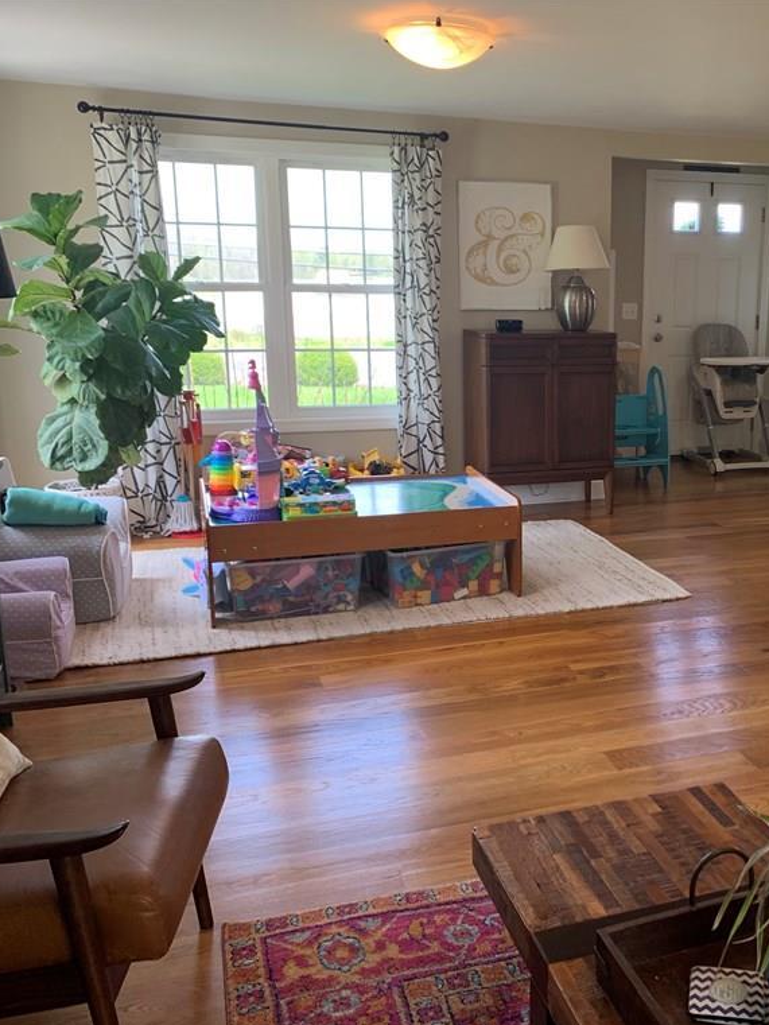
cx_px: 603
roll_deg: -1.1
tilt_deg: -11.5
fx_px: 1036
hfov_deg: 39.3
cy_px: 515
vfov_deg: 52.6
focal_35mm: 35
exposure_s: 1/60
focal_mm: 4.25
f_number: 1.8
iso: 64
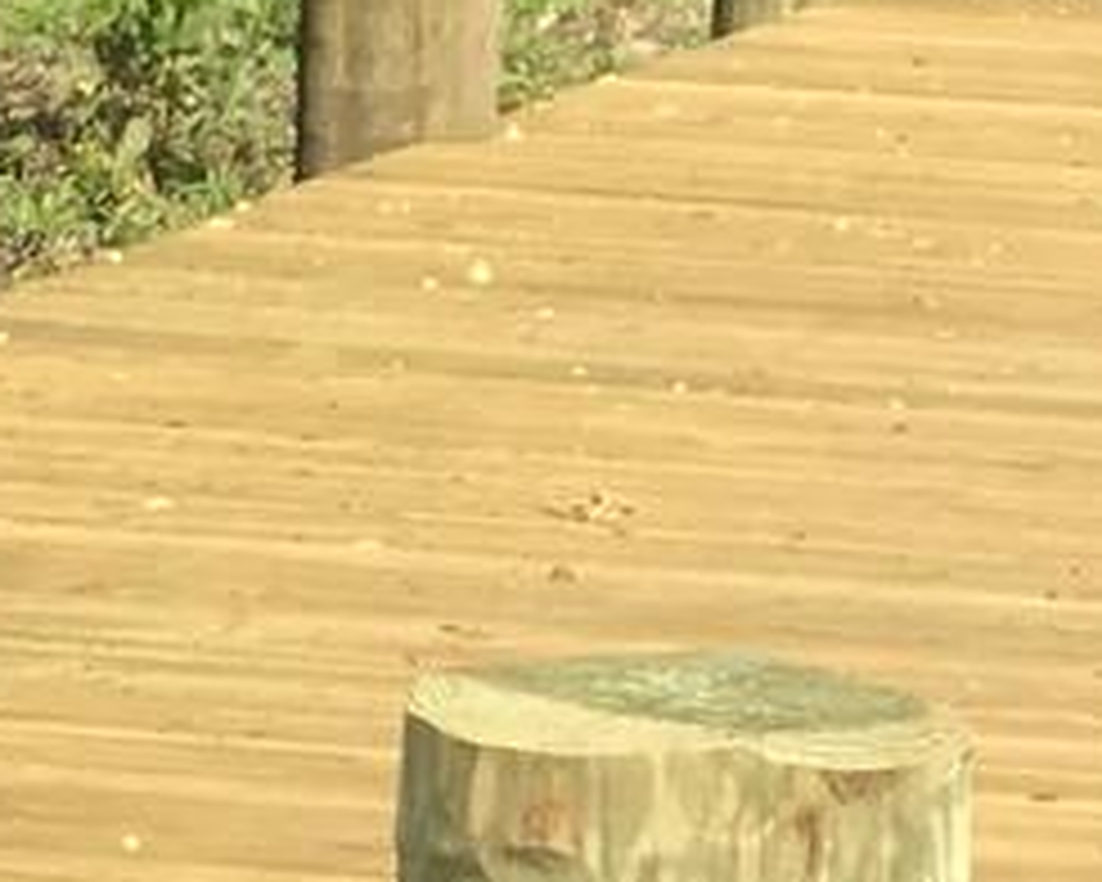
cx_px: -1786
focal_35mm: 465
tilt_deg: -11.4
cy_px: 1490
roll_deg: -2.1
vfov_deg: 3.3
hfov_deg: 4.1
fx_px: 15166
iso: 20
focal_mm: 6.6
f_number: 2.8
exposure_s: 1/409
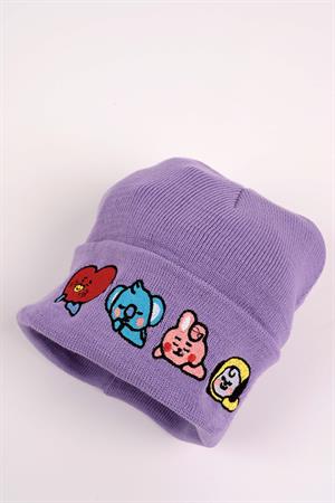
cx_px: 168
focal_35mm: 51
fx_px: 712
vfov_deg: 38.9
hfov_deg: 26.5
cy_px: 252
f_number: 11
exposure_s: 1/100
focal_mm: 51
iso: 320
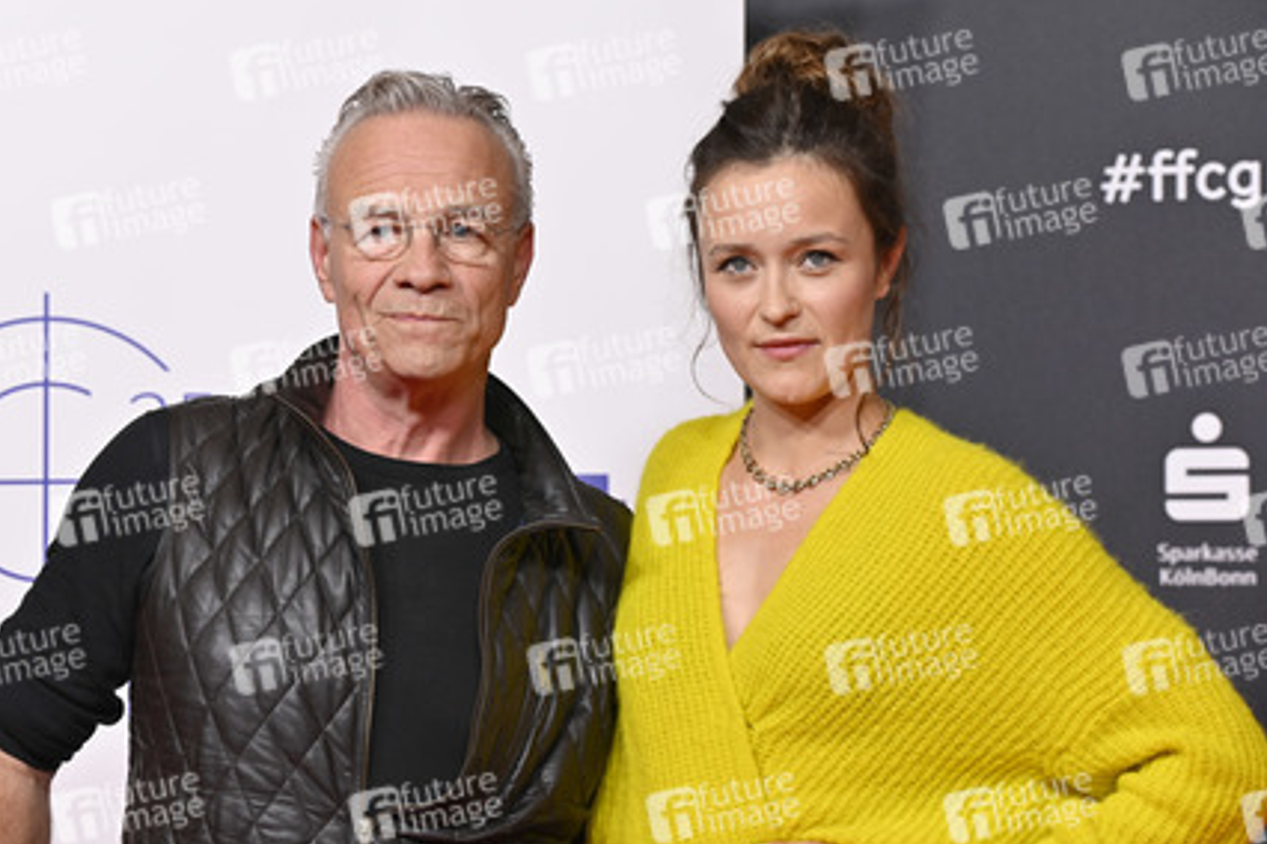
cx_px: 644
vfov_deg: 12.7
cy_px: 437
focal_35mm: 108
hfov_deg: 18.9
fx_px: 3801
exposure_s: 1/200
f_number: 5
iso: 1000
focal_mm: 102
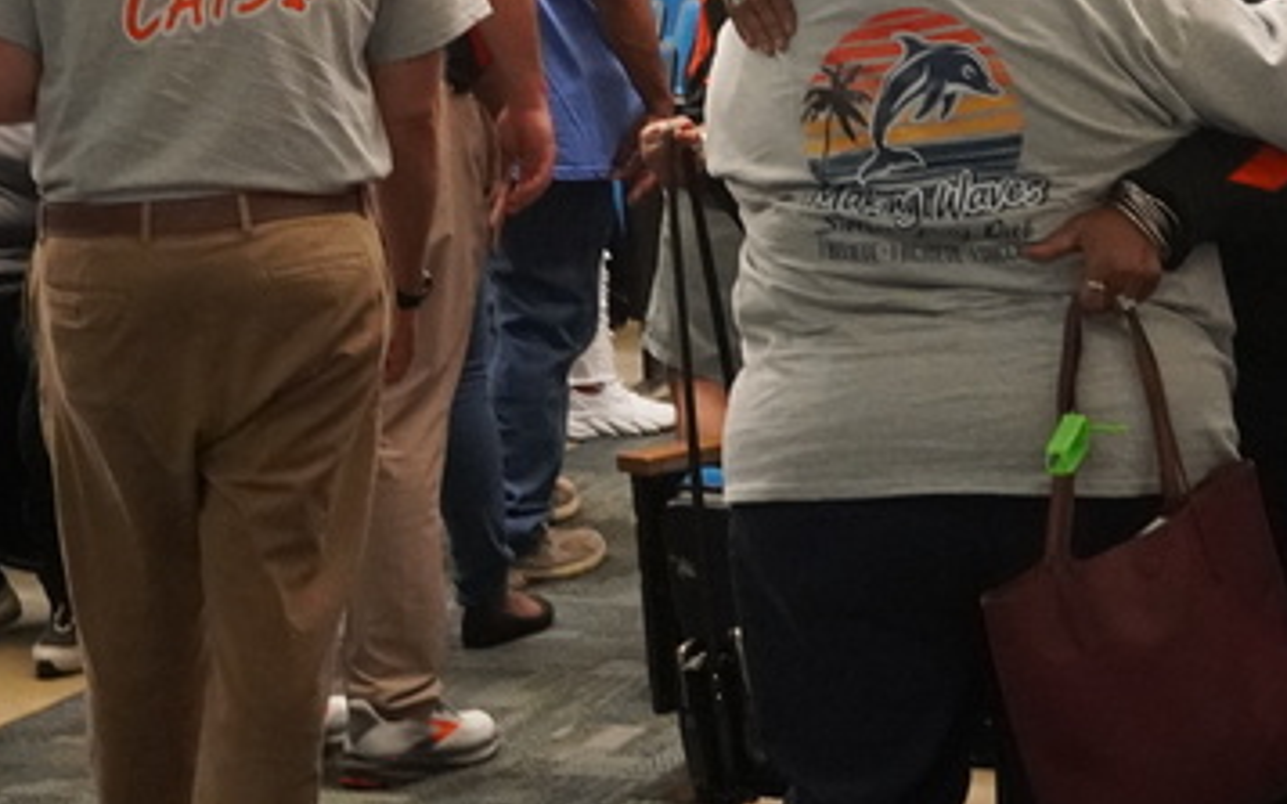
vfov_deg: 11.4
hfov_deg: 18.2
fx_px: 3998
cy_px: 27
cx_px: 916
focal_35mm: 114
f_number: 4
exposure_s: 1/160
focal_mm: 26
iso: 4000
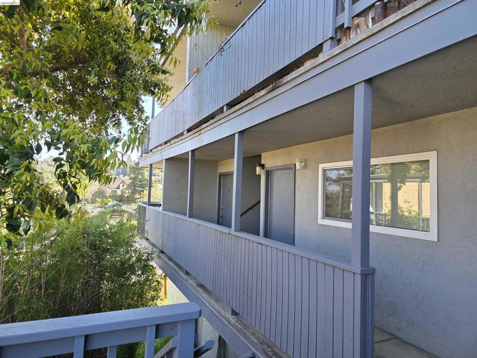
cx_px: 238
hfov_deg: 73.9
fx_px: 317
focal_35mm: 23
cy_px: 179
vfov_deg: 58.9
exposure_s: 1/180
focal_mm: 6.3
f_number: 1.7
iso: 32
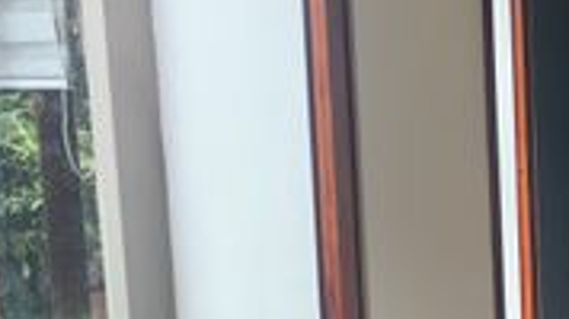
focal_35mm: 110
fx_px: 1659
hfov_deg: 17.9
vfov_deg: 10.8
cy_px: 416
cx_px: 777
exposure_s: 1/626
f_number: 2
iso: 160
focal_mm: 6.35
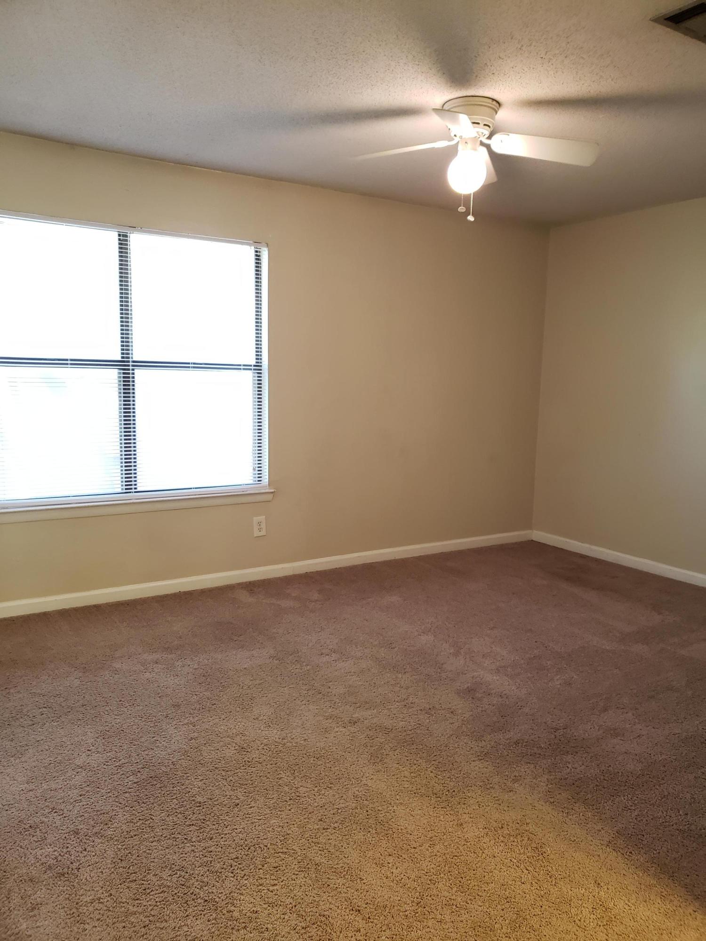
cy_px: 470
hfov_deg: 53.1
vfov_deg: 67.3
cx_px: 353
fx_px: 707
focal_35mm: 26
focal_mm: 4.3
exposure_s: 1/60
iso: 320
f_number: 1.5
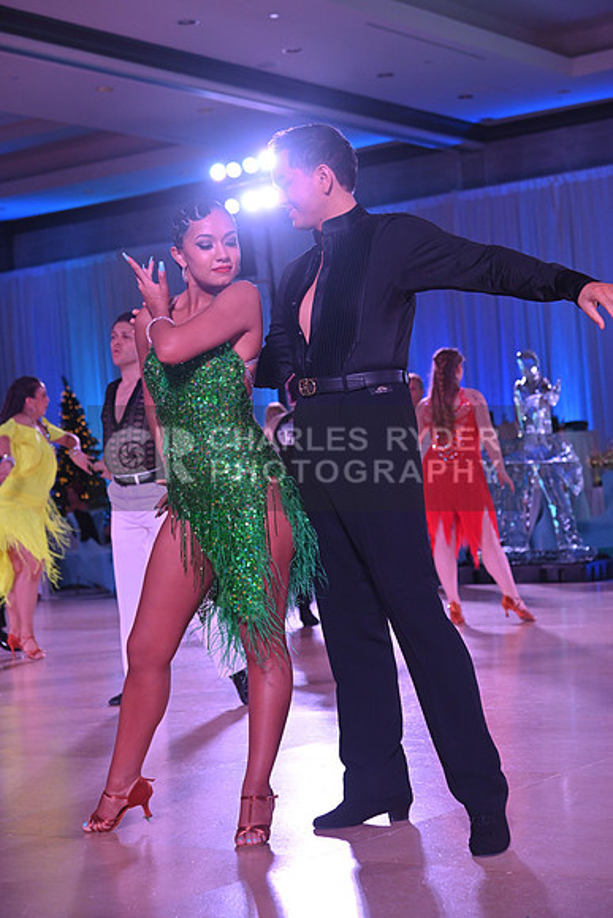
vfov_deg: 28.8
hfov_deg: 19.5
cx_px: 306
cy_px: 459
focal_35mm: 70
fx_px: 1787
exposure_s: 1/400
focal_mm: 70
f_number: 5
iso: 1600
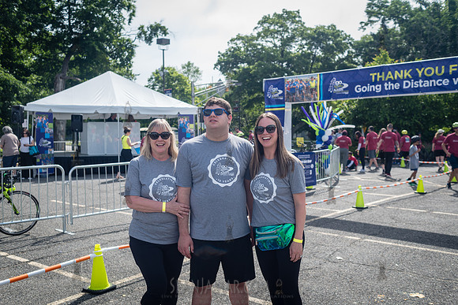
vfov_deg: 37.9
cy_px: 152
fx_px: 445
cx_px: 229
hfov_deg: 54.4
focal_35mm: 35
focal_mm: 35
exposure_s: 1/1000
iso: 200
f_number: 4
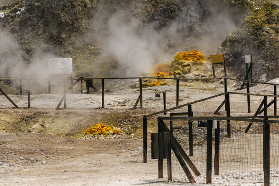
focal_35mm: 158
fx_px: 1220
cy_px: 93
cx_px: 140
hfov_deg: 13.0
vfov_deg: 8.7
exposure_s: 1/400
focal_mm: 105
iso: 200
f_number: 8
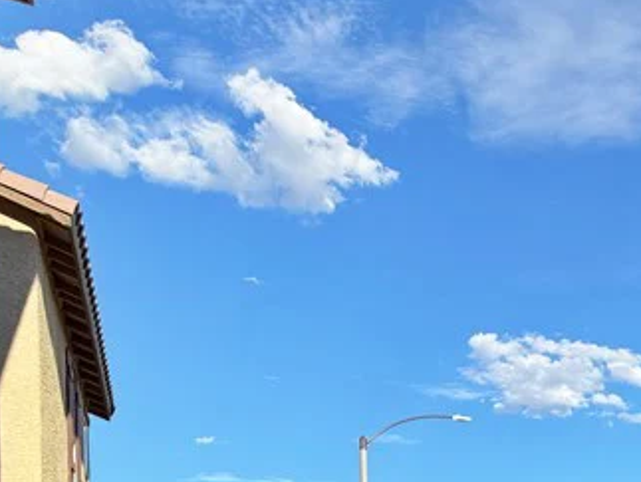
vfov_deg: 17.5
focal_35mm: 76
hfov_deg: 23.1
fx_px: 1409
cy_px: 722
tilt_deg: -2.1
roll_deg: +0.6
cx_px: 804
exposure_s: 1/3425
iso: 80
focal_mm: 6.76
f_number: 1.78
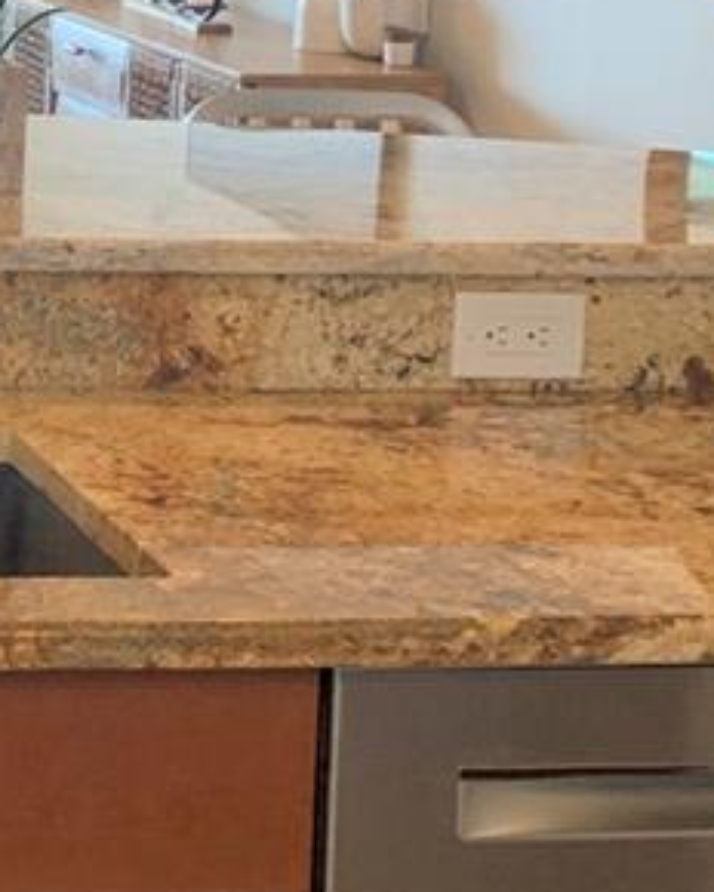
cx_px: -419
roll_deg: -2.2
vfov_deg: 17.6
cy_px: -120
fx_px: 2774
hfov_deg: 13.6
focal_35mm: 105
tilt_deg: -2.7
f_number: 1.8
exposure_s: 1/120
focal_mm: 4.25
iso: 80
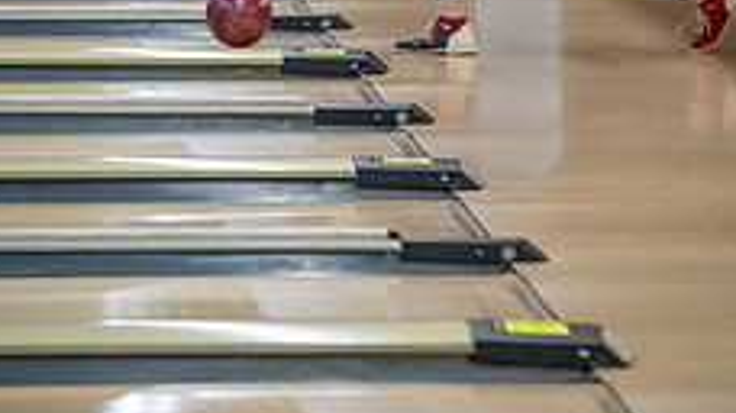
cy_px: -255
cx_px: 407
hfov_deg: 7.0
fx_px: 6047
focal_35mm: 310
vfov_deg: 3.9
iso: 4000
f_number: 3.5
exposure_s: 1/800
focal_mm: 150
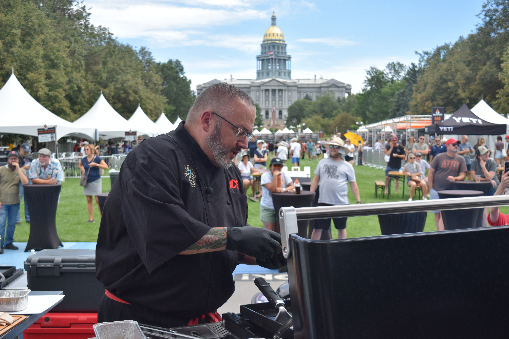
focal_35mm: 51
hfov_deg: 38.9
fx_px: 721
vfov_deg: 26.5
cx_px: 254
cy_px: 170
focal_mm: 34
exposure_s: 1/1600
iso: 400
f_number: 5.6
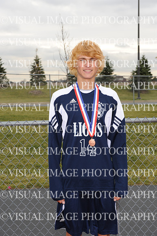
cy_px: 118
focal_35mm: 62
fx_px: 406
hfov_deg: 21.9
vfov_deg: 32.4
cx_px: 78
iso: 320
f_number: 9
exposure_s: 1/250
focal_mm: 62
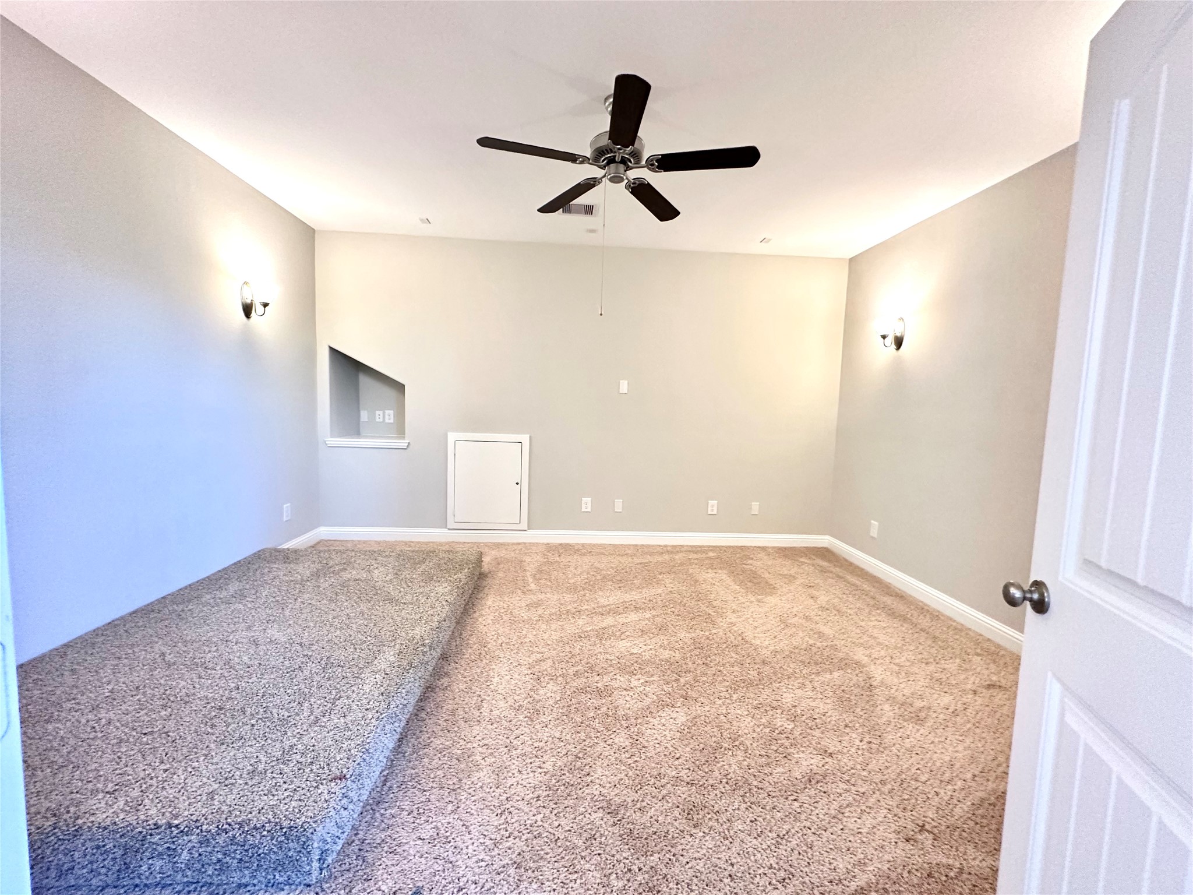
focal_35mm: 14
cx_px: 596
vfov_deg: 85.7
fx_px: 482
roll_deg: -1.5
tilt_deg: -4.6
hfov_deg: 102.1
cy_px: 448
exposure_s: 1/60
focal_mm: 2.22
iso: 400
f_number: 2.2
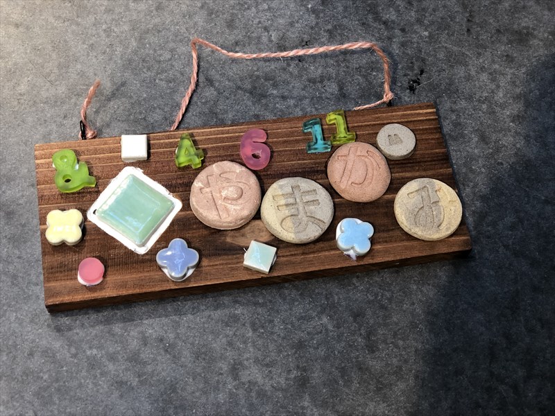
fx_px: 914
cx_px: 278
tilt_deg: -64.3
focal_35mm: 57
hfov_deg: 33.8
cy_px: 208
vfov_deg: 25.7
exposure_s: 1/30
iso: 40
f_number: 2.8
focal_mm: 6.6
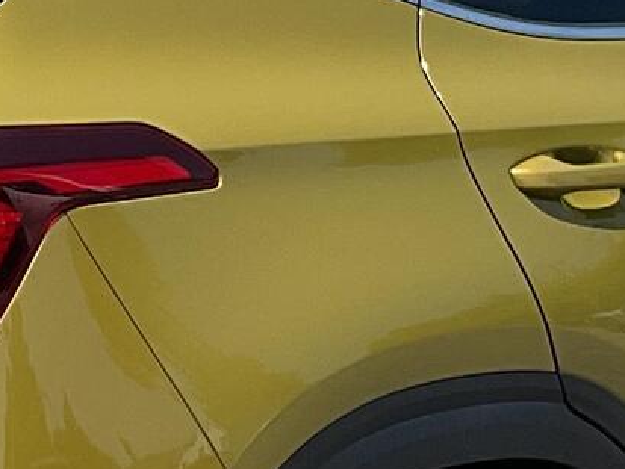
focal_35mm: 202
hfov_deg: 9.7
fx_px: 3648
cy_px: 30
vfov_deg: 7.3
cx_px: 64
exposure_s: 1/1786
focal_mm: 3
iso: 16
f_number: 1.8
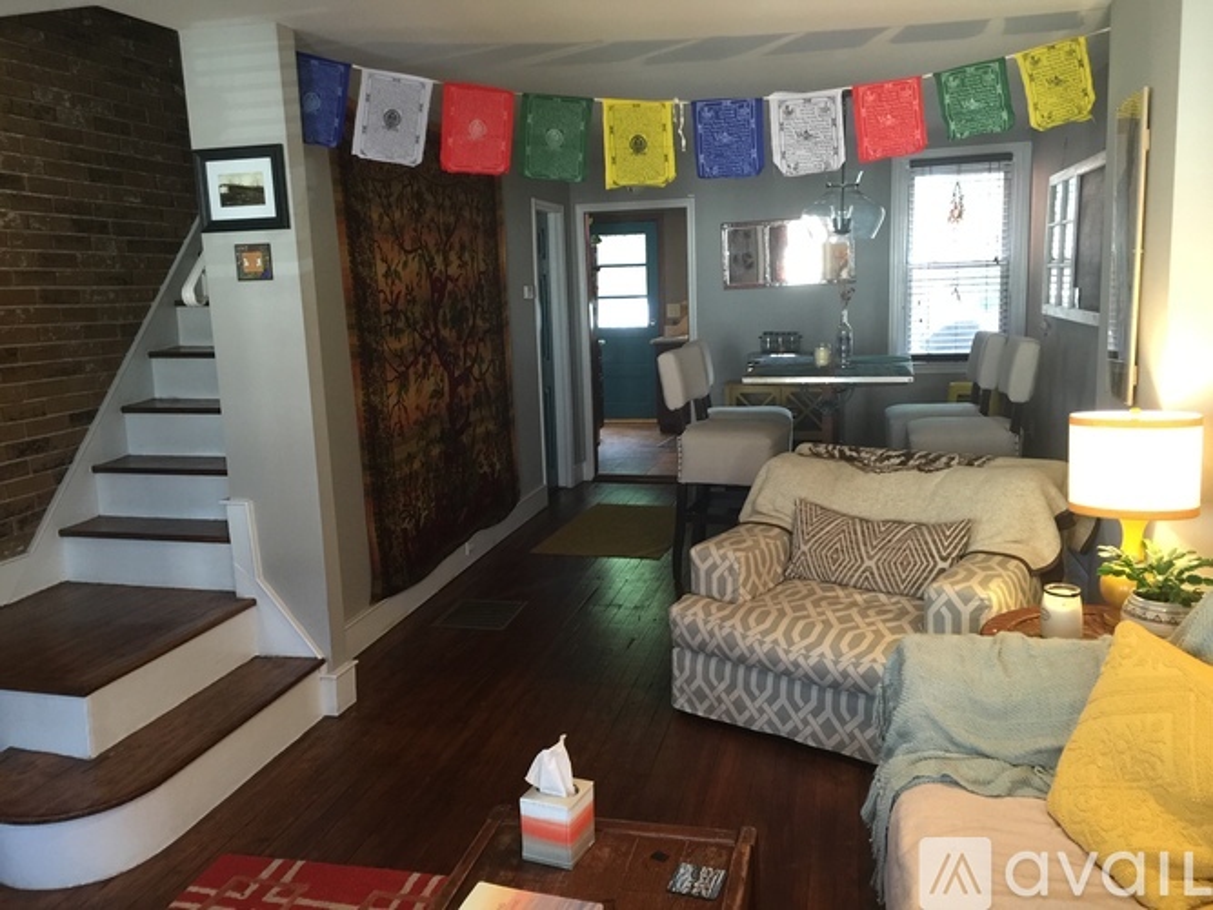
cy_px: 455
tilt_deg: -8.3
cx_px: 606
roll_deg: +2.0
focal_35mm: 29
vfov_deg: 48.2
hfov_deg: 61.7
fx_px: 1016
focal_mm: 4.15
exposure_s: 1/15
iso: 100
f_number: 2.2
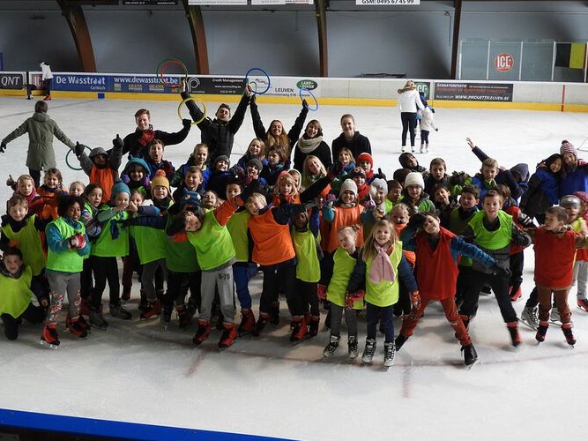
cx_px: 260
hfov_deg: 39.6
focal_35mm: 48
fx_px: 815
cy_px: 191
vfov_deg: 30.2
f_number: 3.8
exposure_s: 1/30
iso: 280
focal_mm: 7.2
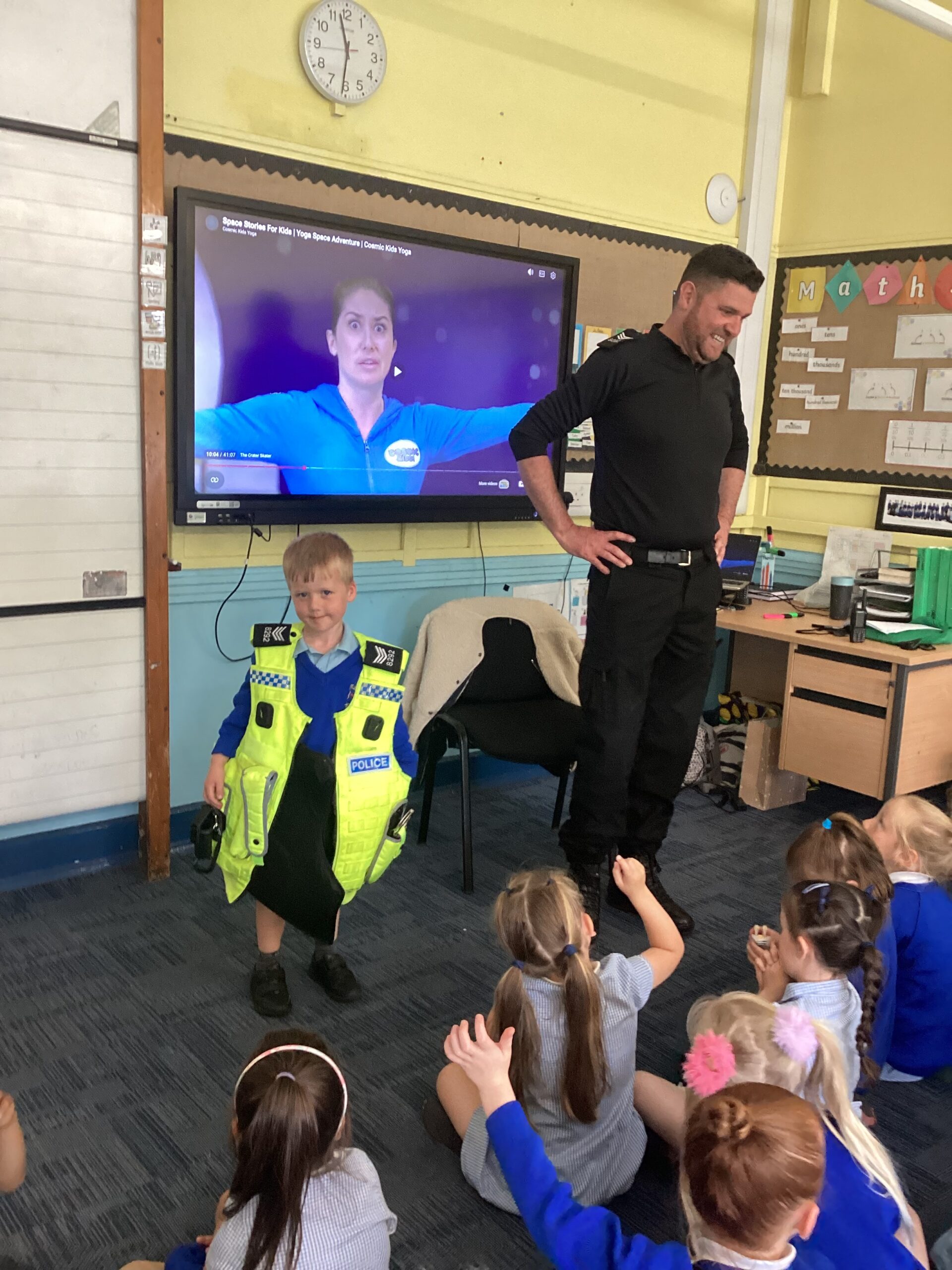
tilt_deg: -12.5
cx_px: 476
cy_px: 635
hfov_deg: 45.4
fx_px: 1137
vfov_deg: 58.4
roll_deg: -4.2
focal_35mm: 31
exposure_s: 1/50
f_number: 2.4
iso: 200
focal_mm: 3.3
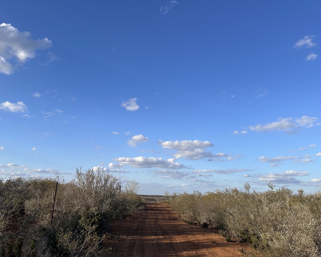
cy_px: 121
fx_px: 276
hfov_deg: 60.4
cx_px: 151
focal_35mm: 29
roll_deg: -2.4
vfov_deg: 50.0
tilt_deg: +15.0
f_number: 1.78
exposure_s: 1/3597
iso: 80
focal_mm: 6.86
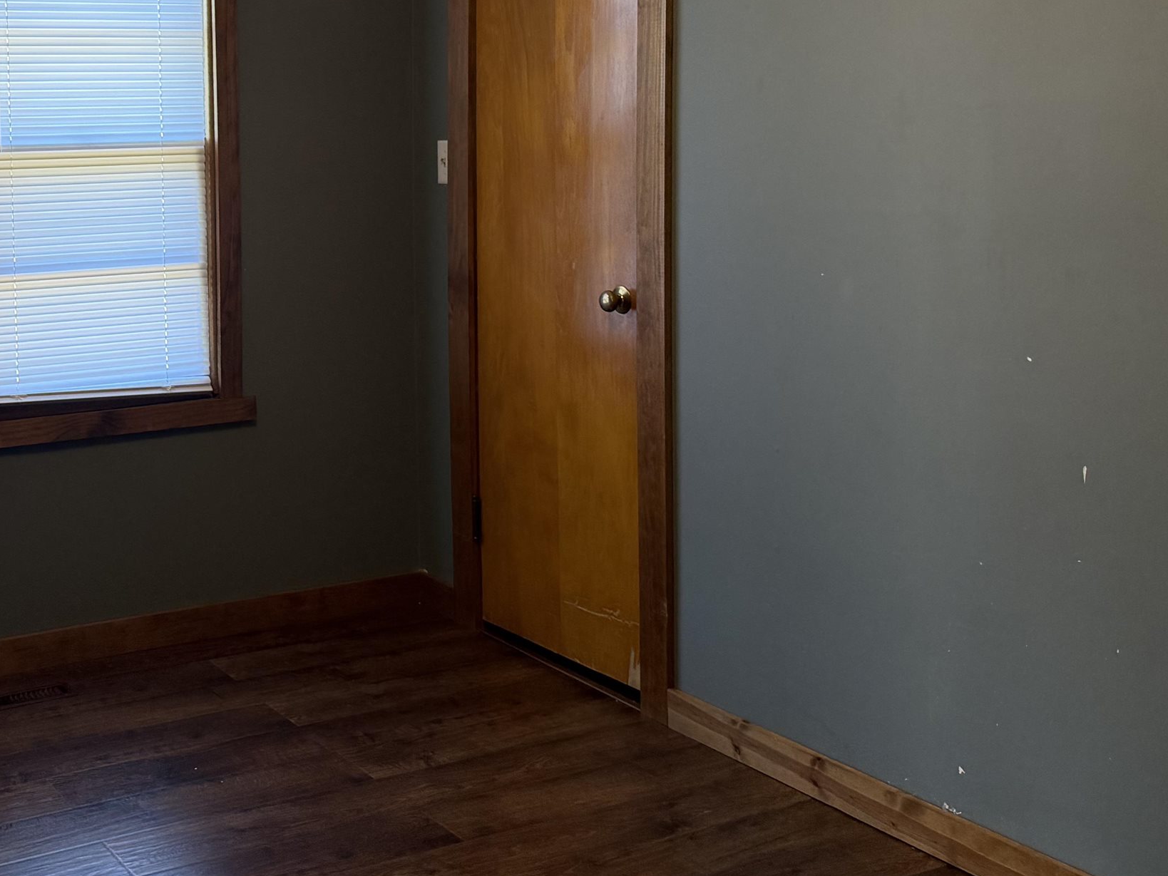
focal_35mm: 45
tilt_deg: -3.9
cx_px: 169
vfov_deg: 31.7
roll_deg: +1.2
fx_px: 1519
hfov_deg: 39.7
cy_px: 235
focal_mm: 6.76
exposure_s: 1/120
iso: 250
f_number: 1.78
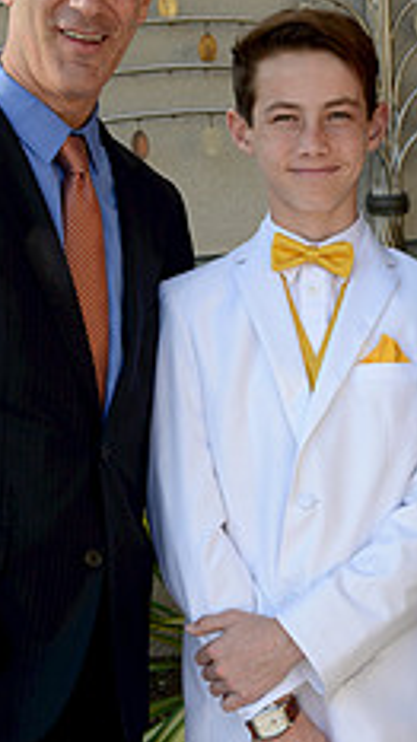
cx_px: 318
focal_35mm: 97
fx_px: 1907
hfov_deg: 12.4
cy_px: 420
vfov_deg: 22.0
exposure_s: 1/160
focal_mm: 48
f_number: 6.3
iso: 200
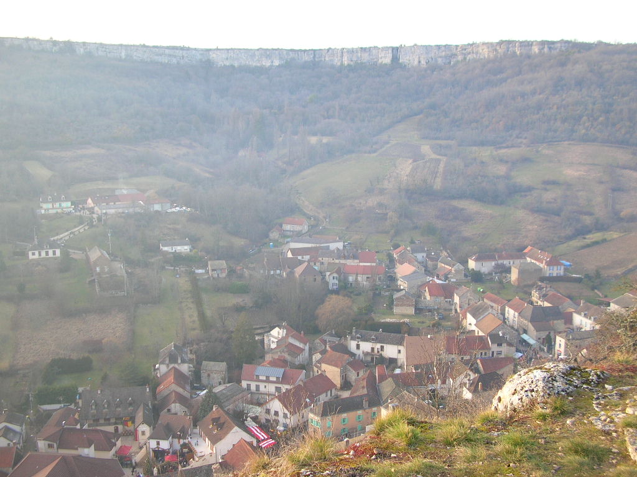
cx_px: 318
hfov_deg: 52.6
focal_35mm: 35
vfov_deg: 40.7
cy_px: 238
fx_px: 644
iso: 50
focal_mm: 5.8
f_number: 2.8
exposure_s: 1/66.6
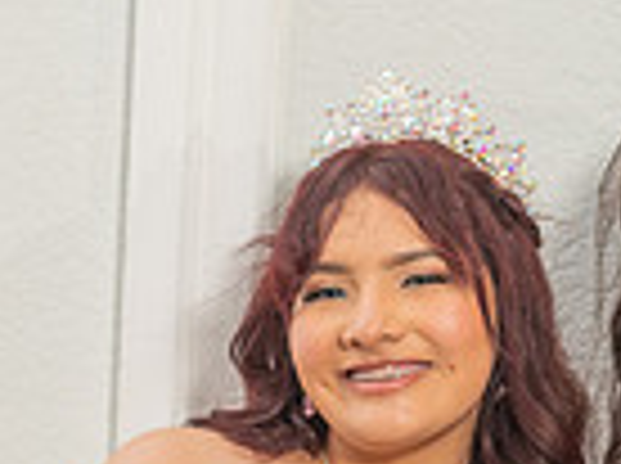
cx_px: 464
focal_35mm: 235
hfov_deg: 8.4
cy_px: 755
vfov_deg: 6.2
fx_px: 4209
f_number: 4.5
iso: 500
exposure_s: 1/125
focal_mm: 58
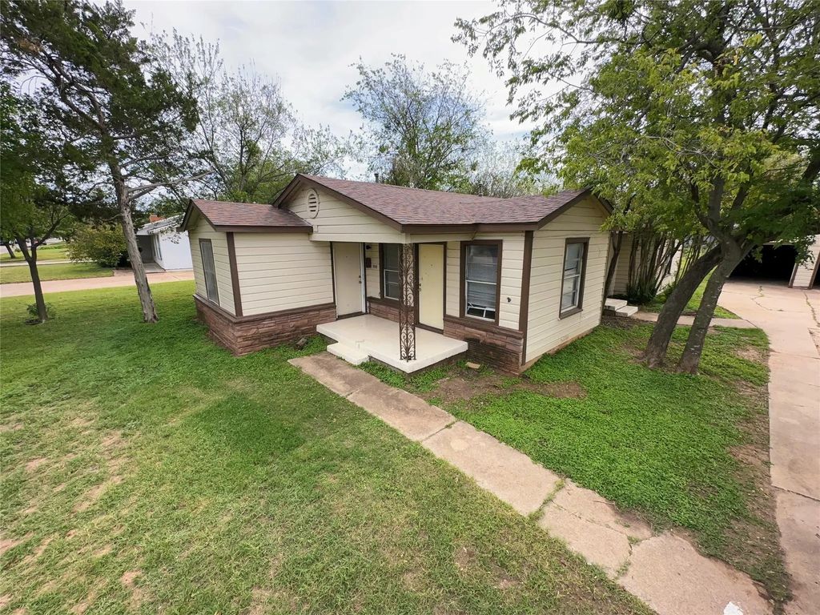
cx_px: 410
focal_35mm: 14
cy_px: 308
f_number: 2.2
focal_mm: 2.22
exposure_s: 1/703
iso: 40
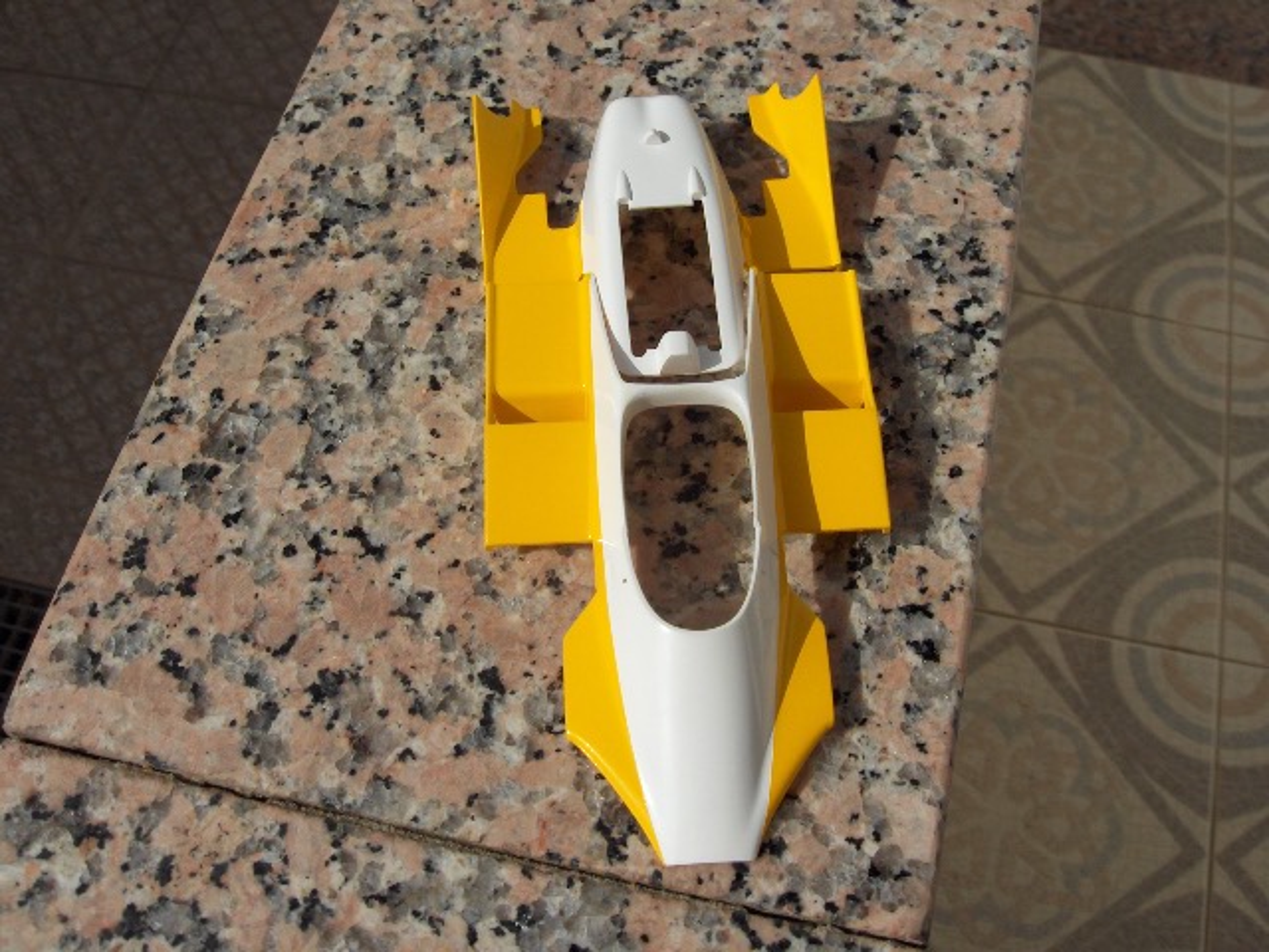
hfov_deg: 47.9
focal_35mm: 39
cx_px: 634
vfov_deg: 36.8
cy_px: 476
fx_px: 1430
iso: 100
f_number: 4.8
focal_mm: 8
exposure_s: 1/2083
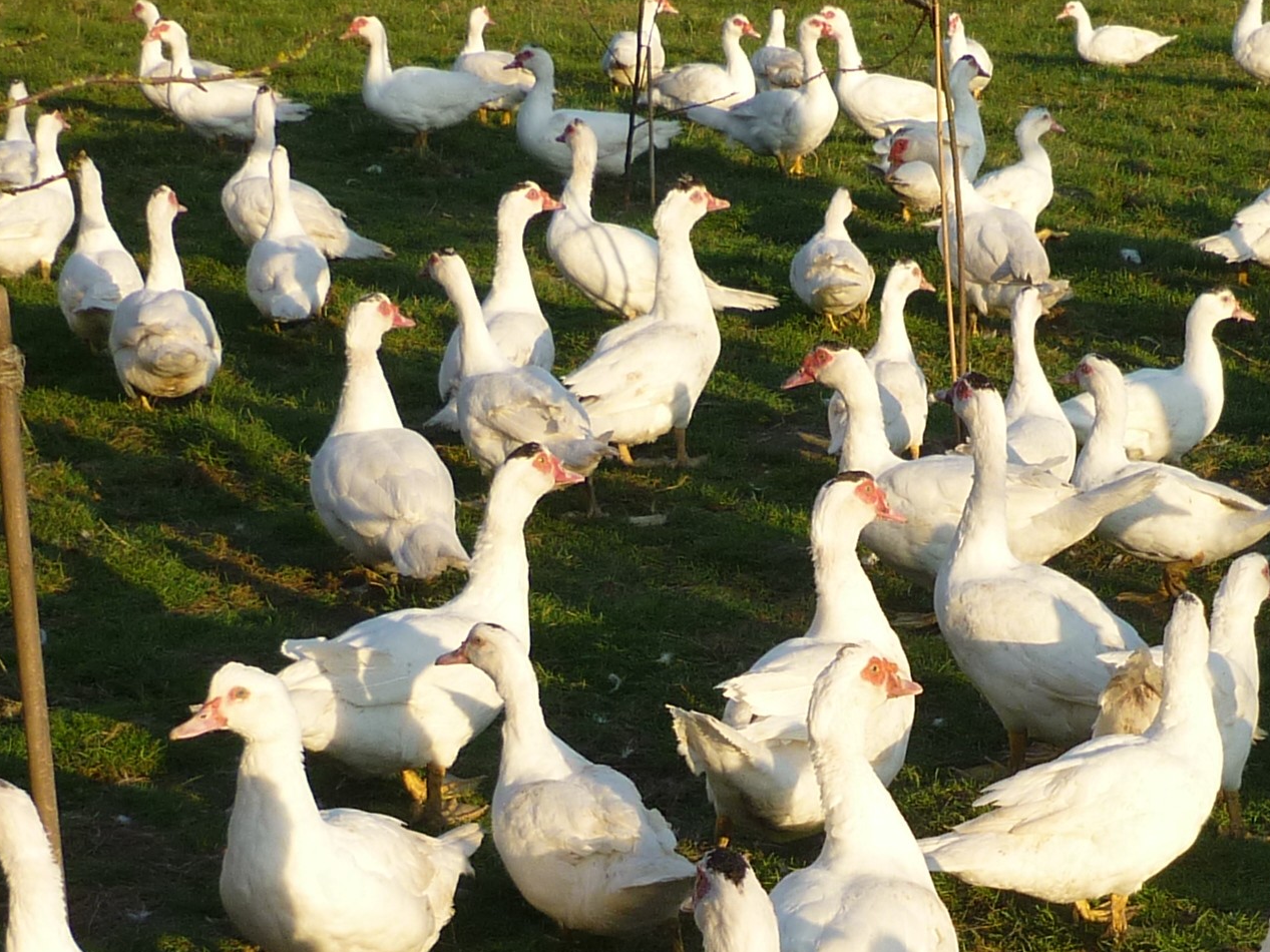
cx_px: 972
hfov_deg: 22.8
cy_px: 918
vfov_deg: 17.0
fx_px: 3118
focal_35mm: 85
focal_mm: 5.5
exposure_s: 1/640
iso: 80
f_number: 2.8
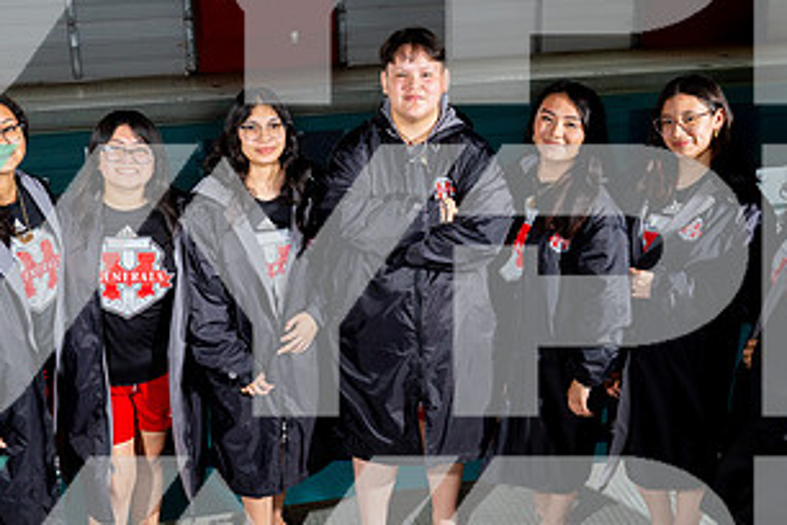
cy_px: 282
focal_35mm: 53
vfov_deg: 25.5
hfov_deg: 37.5
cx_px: 404
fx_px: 1159
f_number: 8
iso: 1000
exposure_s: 1/250
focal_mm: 28
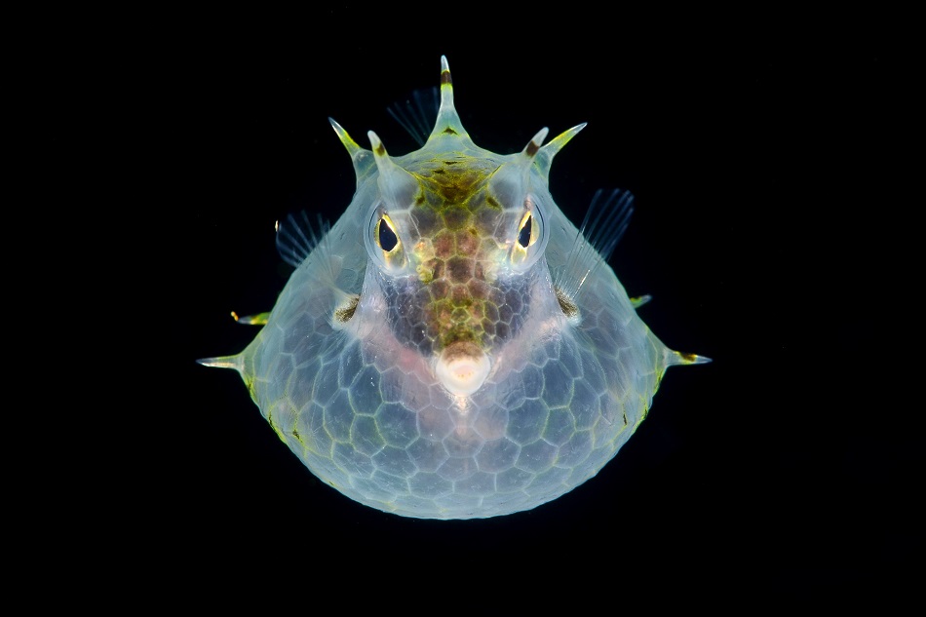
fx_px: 2314
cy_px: 308
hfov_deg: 22.6
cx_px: 463
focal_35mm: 90
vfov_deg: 15.2
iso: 160
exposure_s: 1/250
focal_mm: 60
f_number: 20
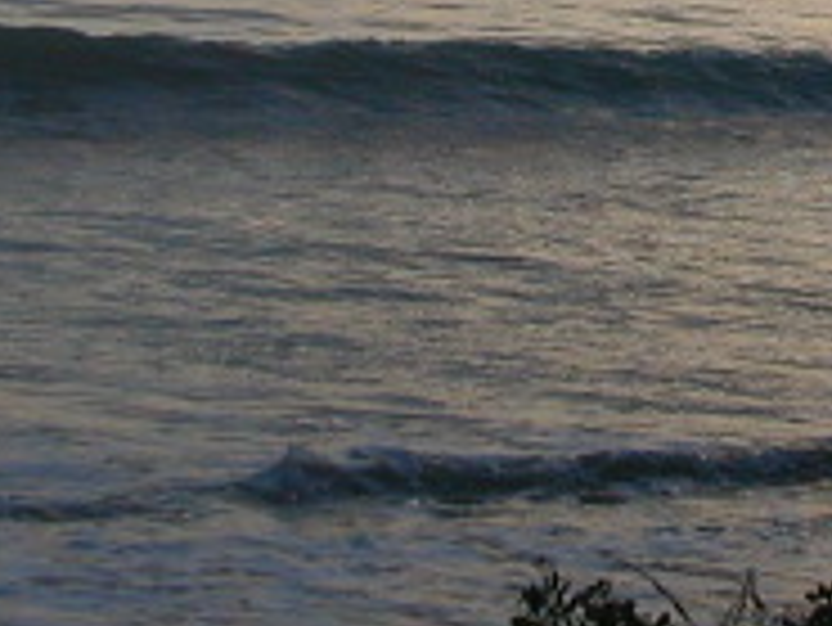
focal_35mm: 221
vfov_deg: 6.7
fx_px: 5315
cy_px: -122
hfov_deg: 8.9
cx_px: 908
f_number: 3.5
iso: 100
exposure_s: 1/855
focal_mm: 9.7
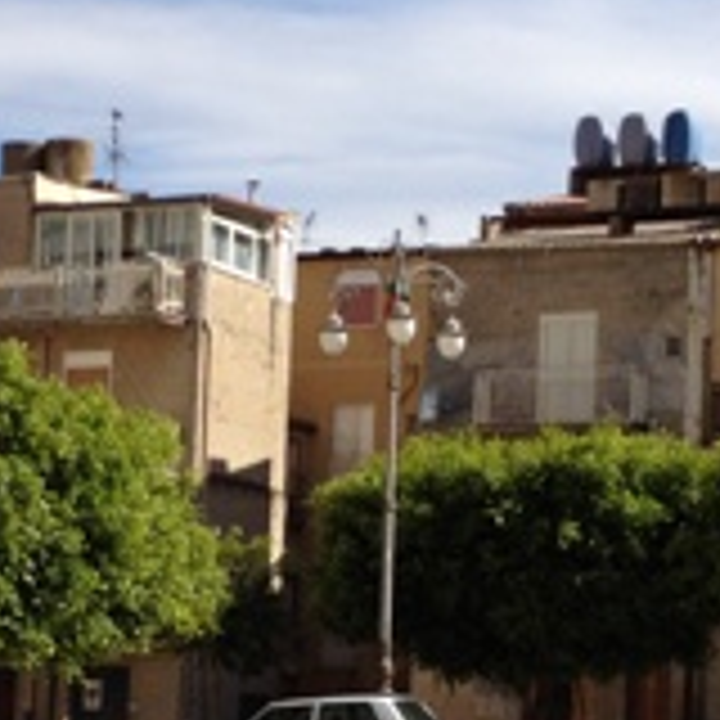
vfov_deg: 14.0
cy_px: 580
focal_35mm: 124
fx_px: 2918
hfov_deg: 14.1
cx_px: 310
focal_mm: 4.28
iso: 64
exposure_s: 1/2045
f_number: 2.4
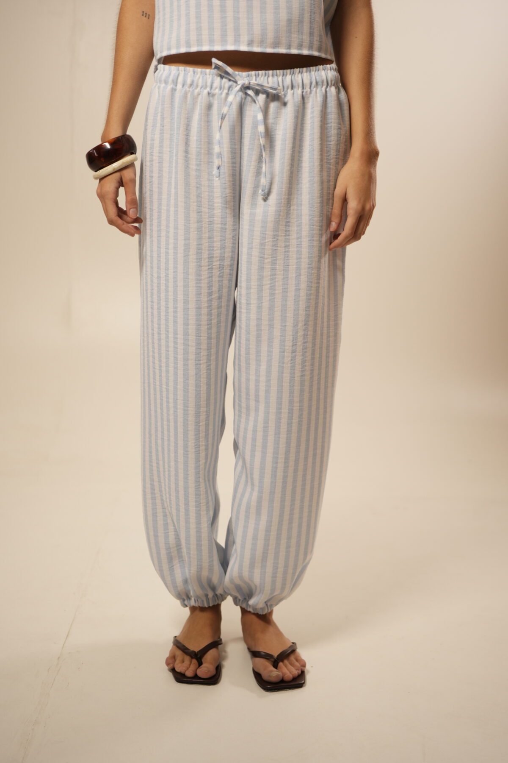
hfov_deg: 27.0
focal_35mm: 50
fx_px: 1058
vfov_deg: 39.6
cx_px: 254
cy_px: 382
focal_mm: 50
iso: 640
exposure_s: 1/125
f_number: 3.2
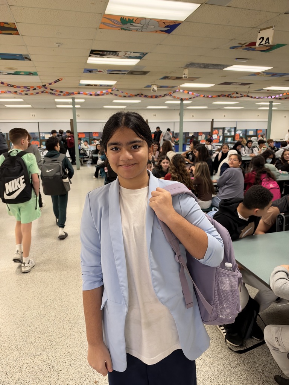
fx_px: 267
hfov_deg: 56.8
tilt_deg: -11.4
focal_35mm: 24
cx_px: 144
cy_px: 192
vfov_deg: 71.6
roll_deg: +0.6
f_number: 1.8
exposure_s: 1/120
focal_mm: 6.93
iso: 640
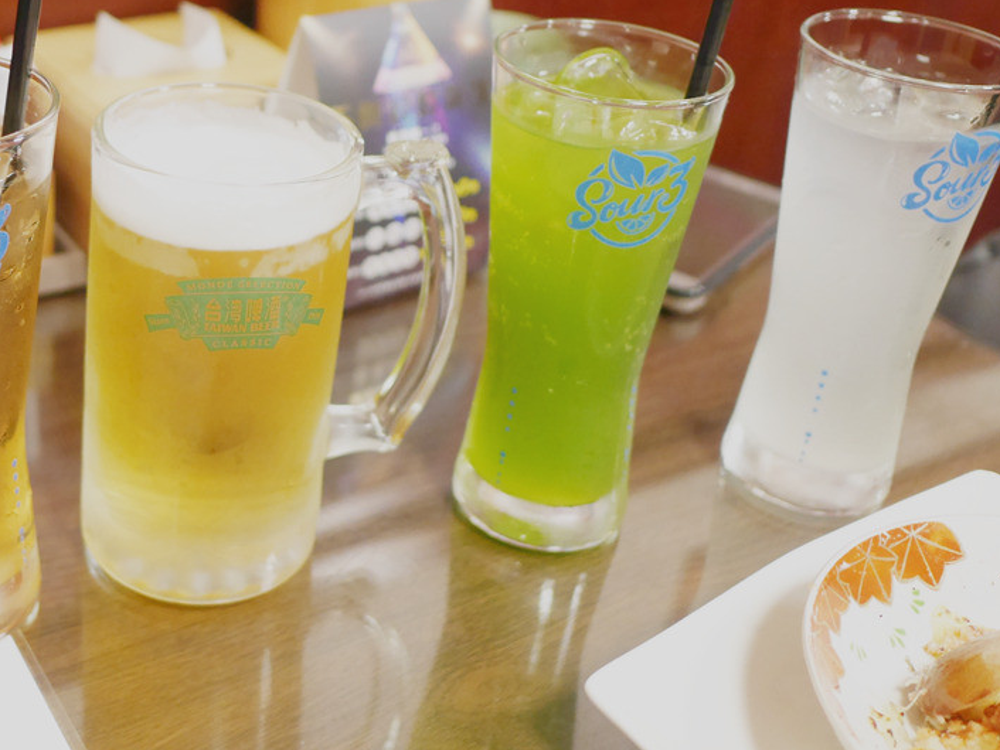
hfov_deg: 36.6
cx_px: 248
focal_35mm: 51
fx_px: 1474
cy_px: 200
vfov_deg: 28.2
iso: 1250
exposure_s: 1/60
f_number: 1.7
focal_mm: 15
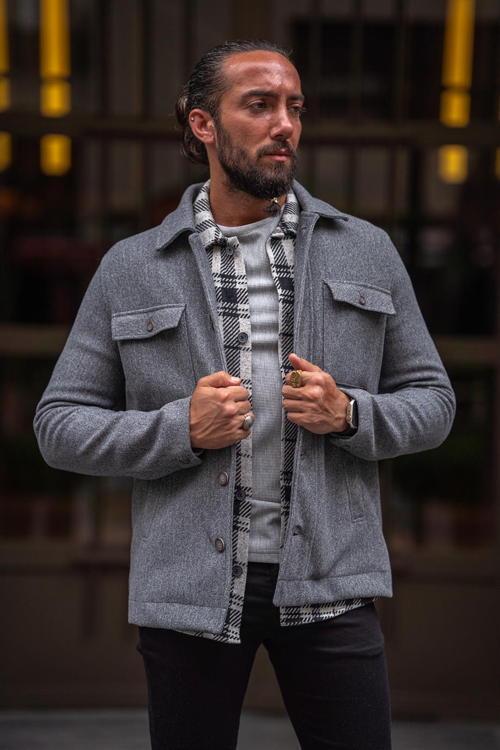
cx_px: 250
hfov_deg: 16.1
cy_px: 375
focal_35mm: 85
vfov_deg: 23.9
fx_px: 1771
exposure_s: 1/640
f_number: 2
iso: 200
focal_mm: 85
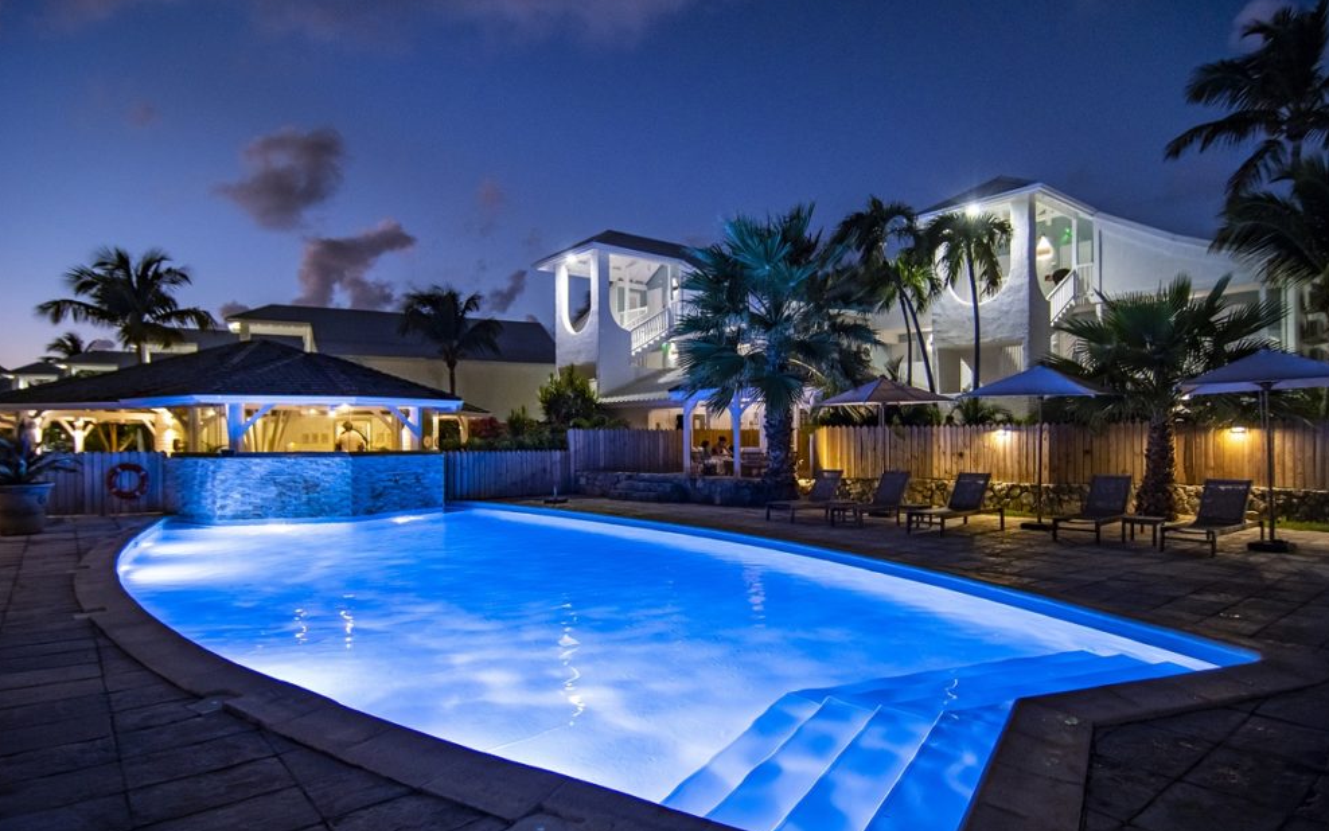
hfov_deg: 88.0
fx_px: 688
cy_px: 437
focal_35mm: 19
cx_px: 658
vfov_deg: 62.2
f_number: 4
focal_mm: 12
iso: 640
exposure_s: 1/25
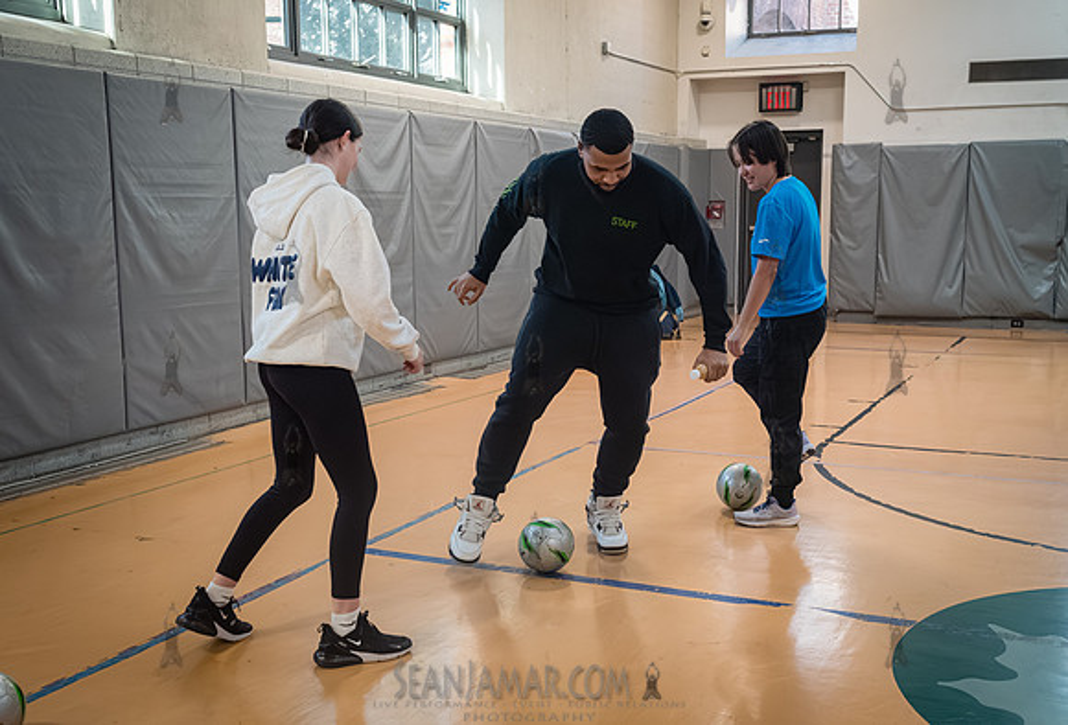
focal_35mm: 39
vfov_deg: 34.5
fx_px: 1167
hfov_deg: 49.0
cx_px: 600
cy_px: 400
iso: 8000
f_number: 5.6
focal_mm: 35
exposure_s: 1/800
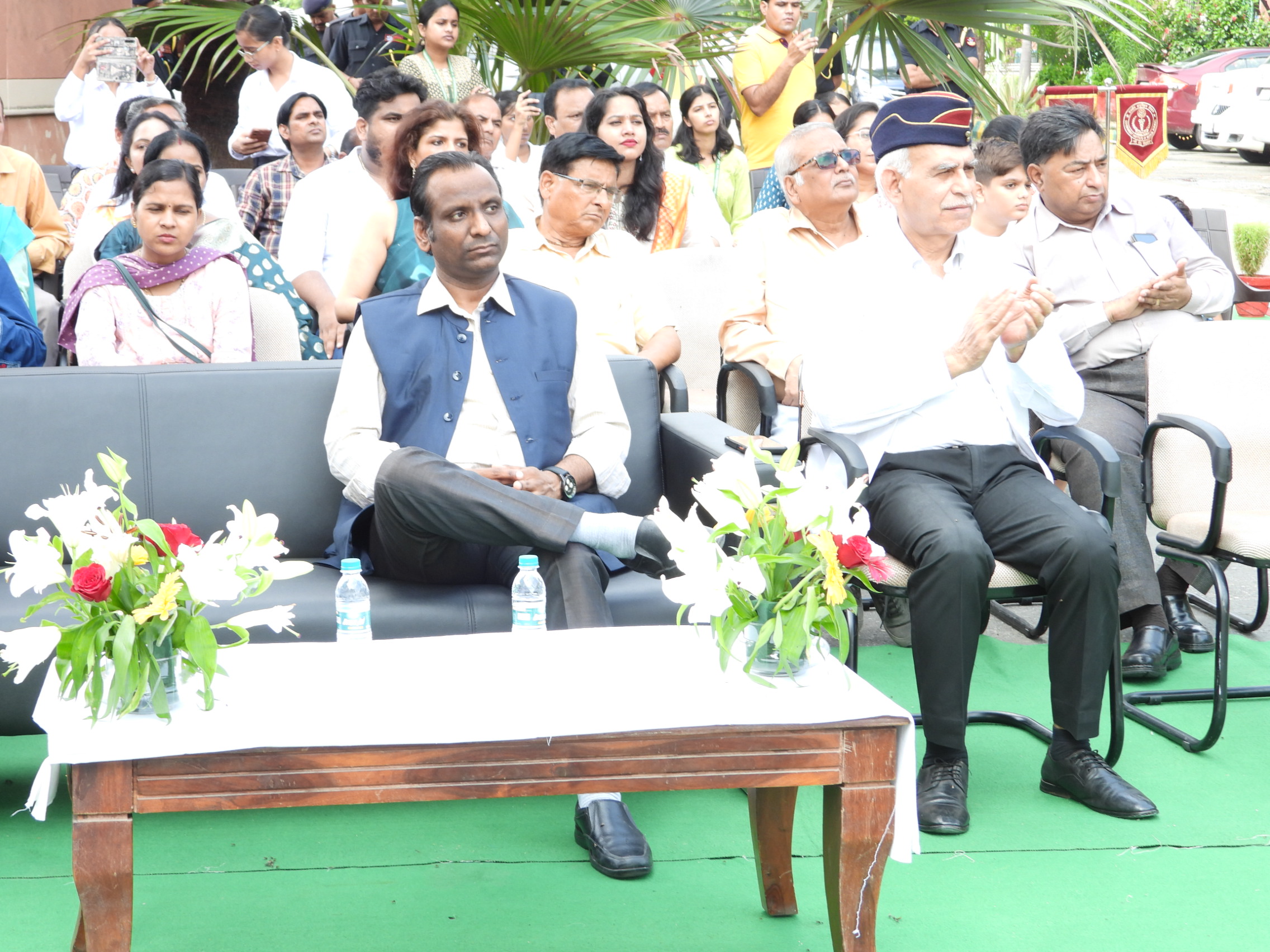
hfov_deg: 24.4
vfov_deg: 18.4
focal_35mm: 80
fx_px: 2935
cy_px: 476
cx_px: 635
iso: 100
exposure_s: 1/80
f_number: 3.5
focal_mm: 14.4
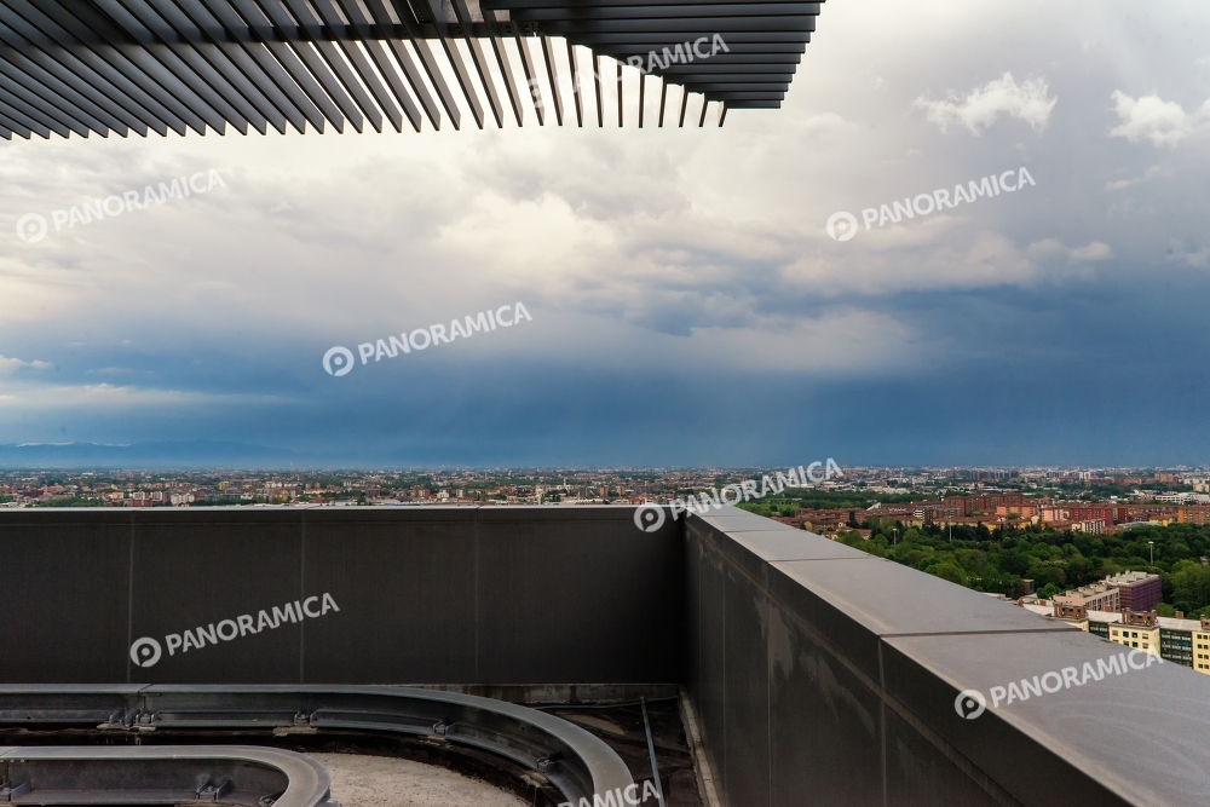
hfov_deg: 63.7
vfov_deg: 45.0
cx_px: 605
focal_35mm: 29
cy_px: 404
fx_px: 975
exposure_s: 1/640
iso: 1250
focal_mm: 29
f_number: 10
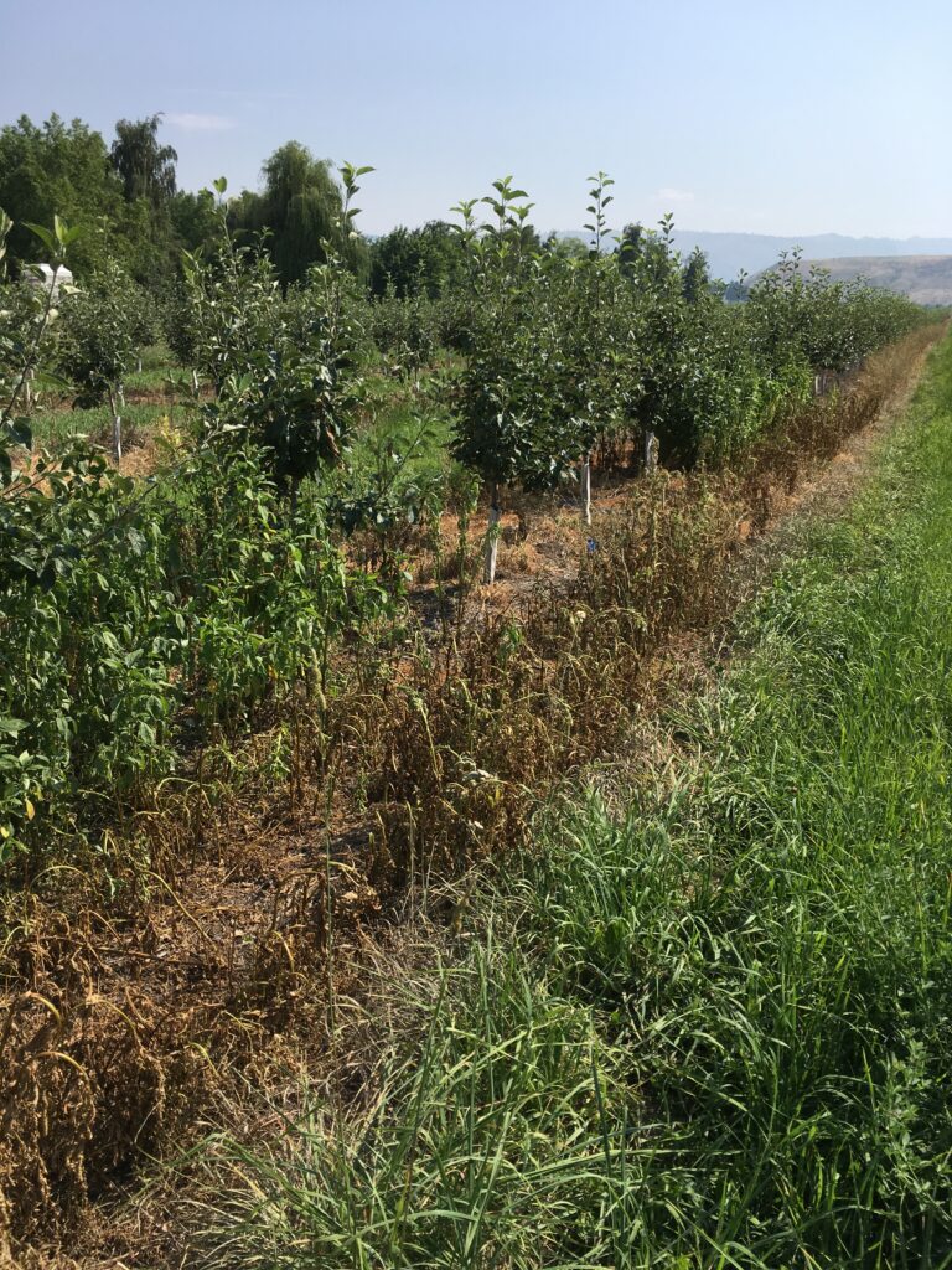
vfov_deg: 61.7
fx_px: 1063
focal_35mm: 29
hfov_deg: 48.2
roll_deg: -1.7
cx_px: 476
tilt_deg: -19.7
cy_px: 635
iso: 25
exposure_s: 1/1672
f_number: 2.2
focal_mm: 4.15
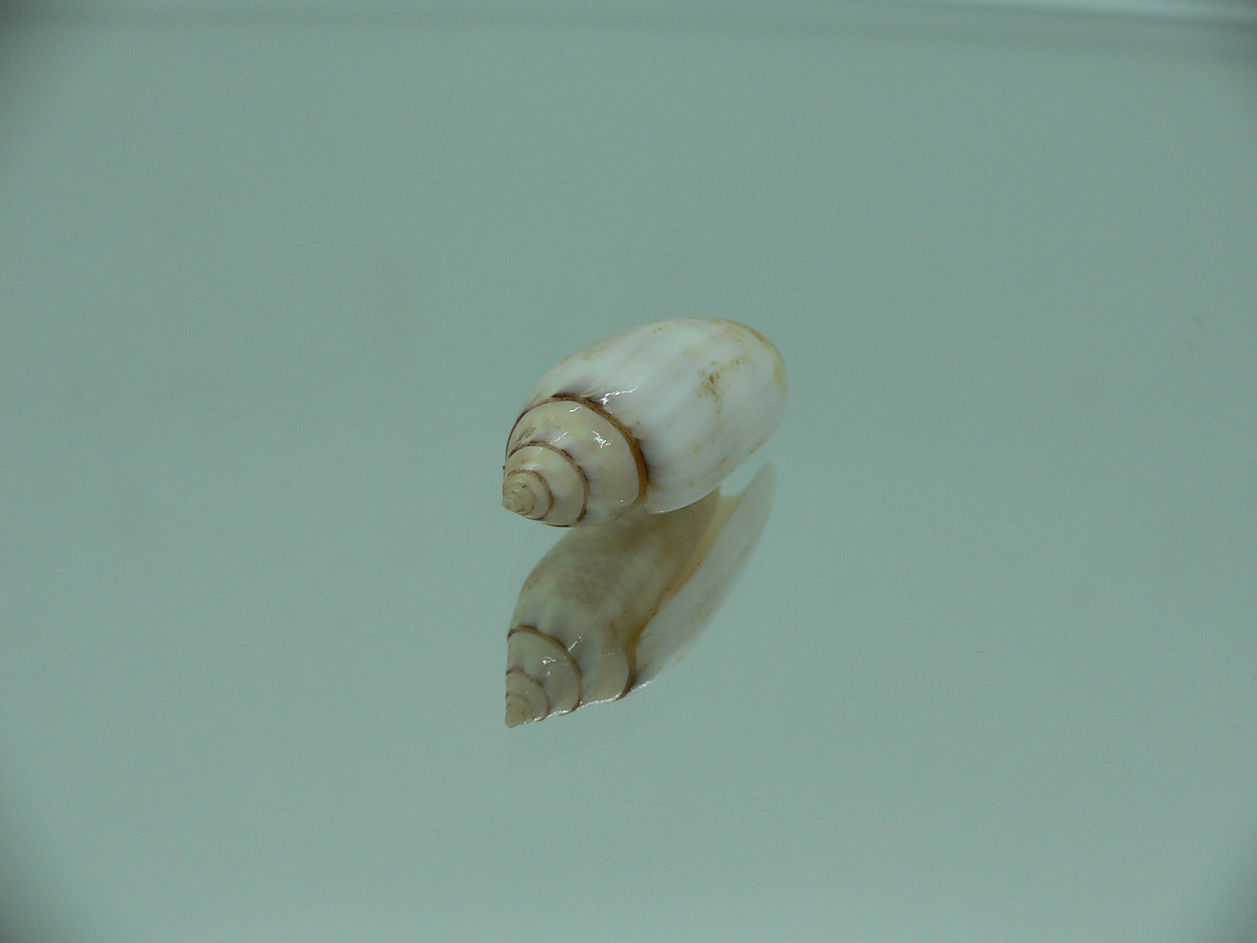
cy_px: 472
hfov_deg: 52.6
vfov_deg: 40.7
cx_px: 628
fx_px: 1271
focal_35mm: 35
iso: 80
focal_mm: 4.6
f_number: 2.8
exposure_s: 1/80
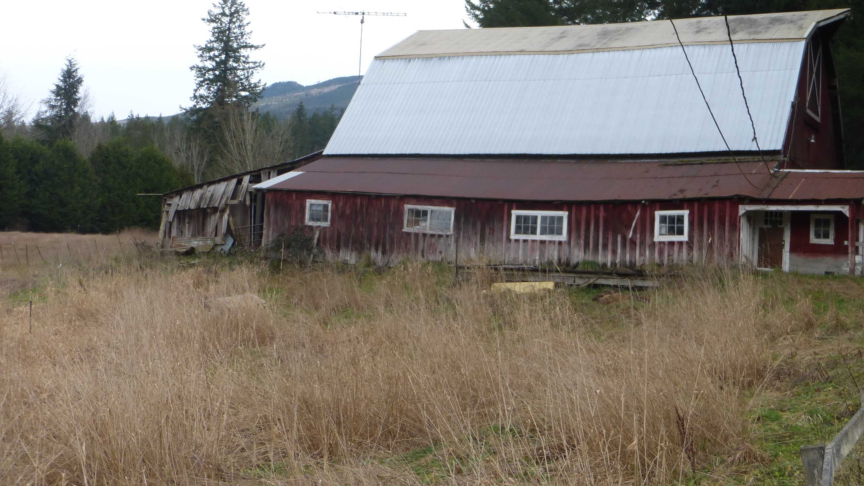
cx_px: 567
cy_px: 177
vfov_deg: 23.4
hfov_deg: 40.1
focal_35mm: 51
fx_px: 1168
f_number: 3.7
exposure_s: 1/200
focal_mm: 6.1
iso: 100
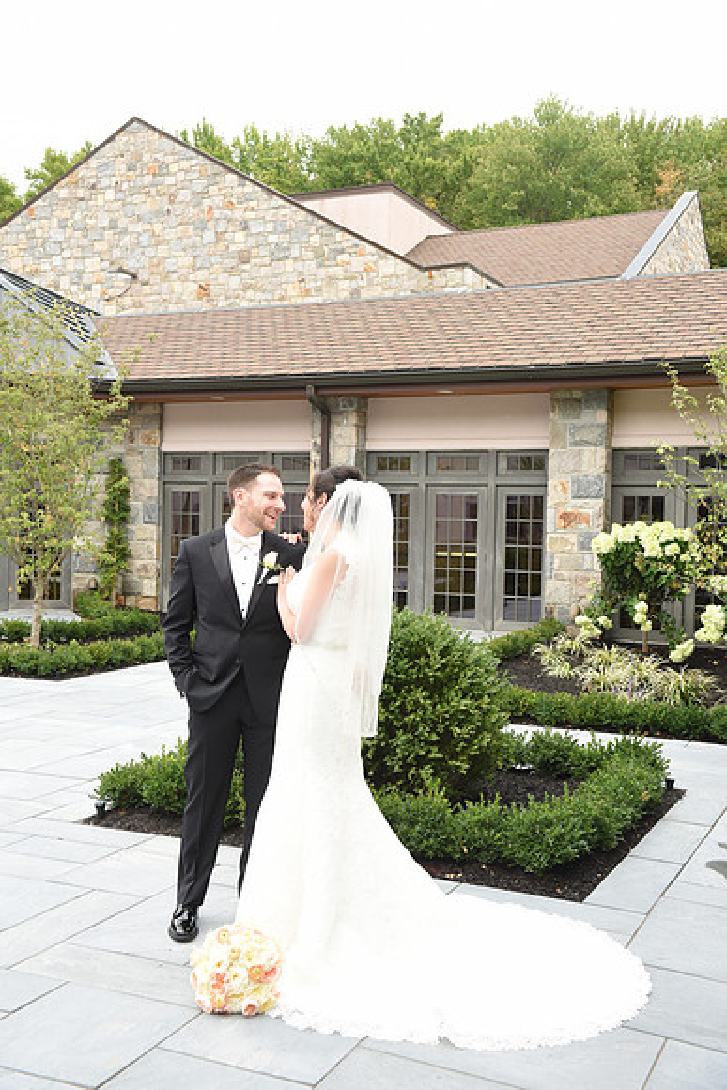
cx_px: 364
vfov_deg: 50.7
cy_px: 545
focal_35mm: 38
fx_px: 1150
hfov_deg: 35.1
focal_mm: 38
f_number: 9
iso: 1000
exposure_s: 1/200
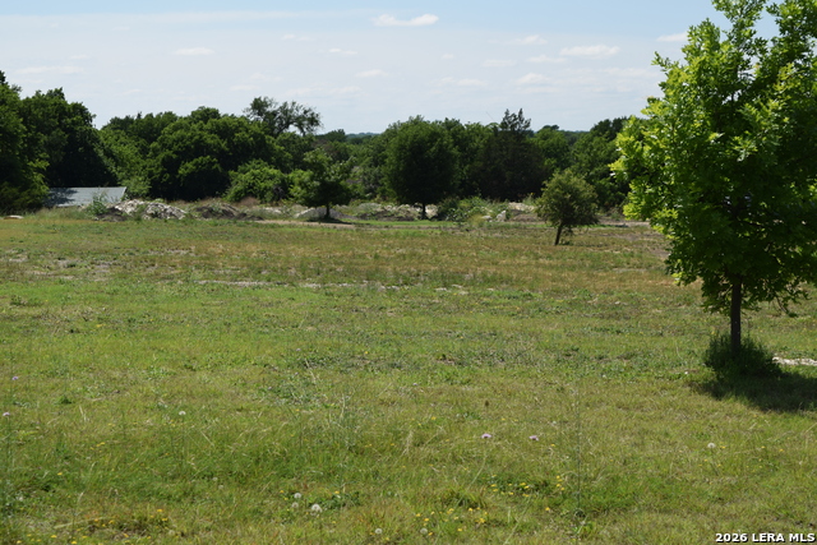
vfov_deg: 17.5
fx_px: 1770
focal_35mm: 78
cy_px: 272
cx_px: 408
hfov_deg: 26.0
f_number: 9
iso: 200
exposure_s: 1/320
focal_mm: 52
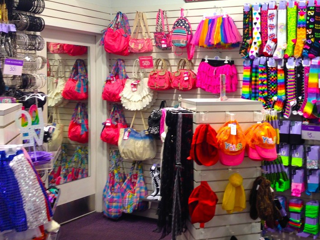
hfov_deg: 38.8
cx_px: 232
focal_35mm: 48
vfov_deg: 30.2
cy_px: 106
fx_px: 444
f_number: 2.4
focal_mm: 4.13
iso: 50
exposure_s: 1/20
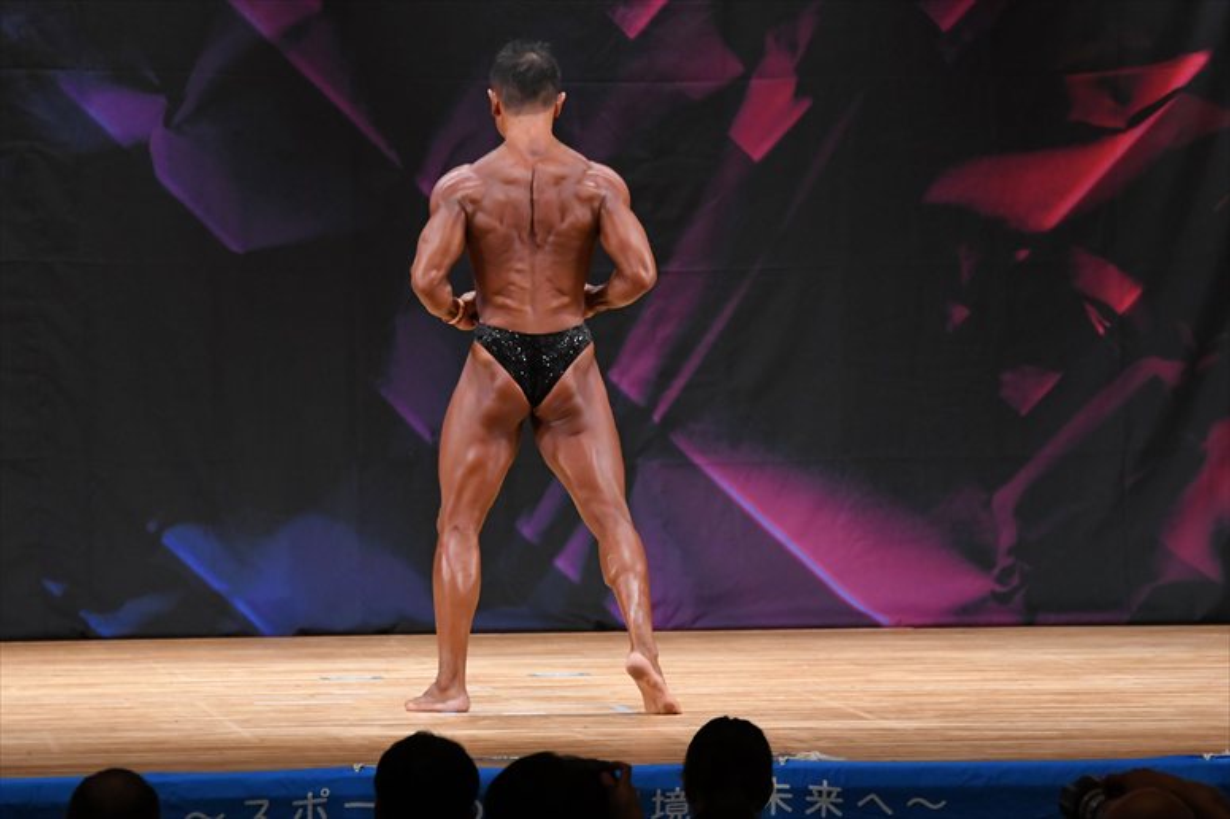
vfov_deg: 5.4
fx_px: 8708
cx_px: 615
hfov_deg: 8.1
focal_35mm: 255
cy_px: 410
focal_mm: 170
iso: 3200
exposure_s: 1/400
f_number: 5.6
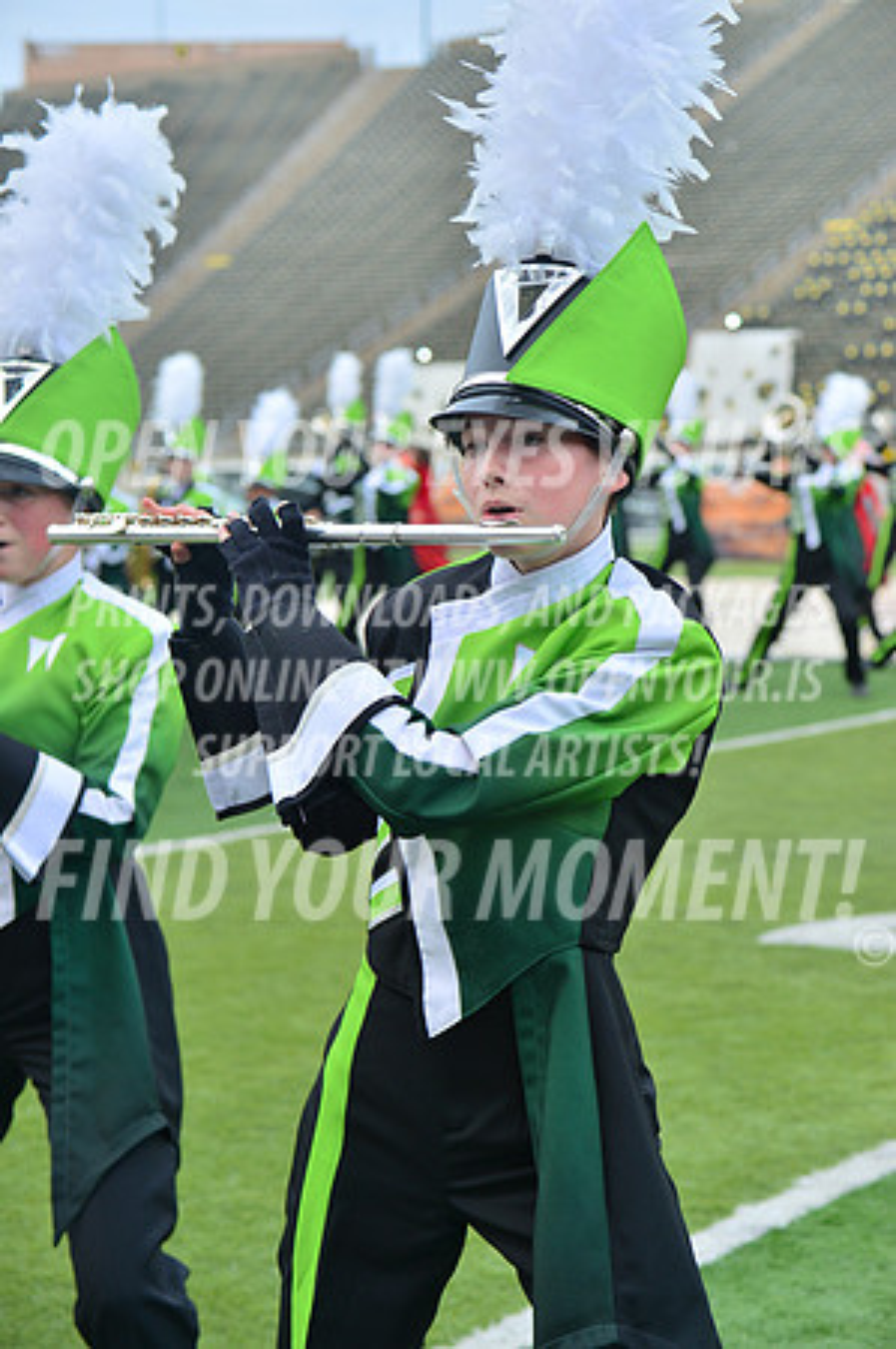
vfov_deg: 25.4
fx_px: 2993
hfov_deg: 17.0
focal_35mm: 80
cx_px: 448
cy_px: 674
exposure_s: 1/500
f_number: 5.6
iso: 200
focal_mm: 80
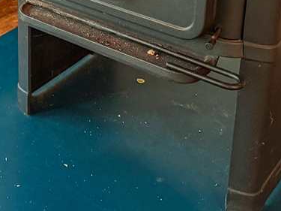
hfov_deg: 21.9
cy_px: -101
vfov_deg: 16.5
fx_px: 665
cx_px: -66
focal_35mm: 82
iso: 500
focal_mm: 6.76
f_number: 1.8
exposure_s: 1/60
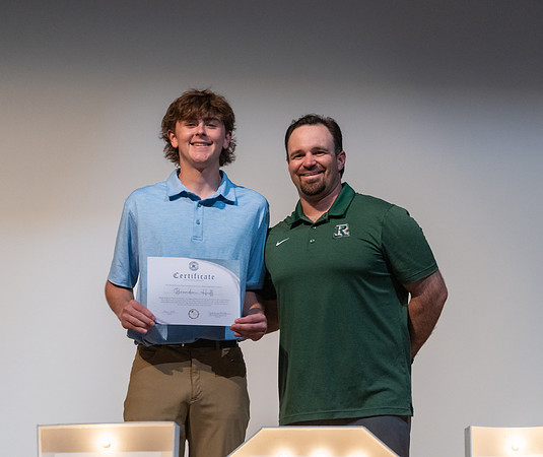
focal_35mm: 183
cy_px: 228
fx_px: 3007
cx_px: 282
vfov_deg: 8.7
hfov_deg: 10.3
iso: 5000
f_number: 4
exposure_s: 1/320
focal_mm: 158
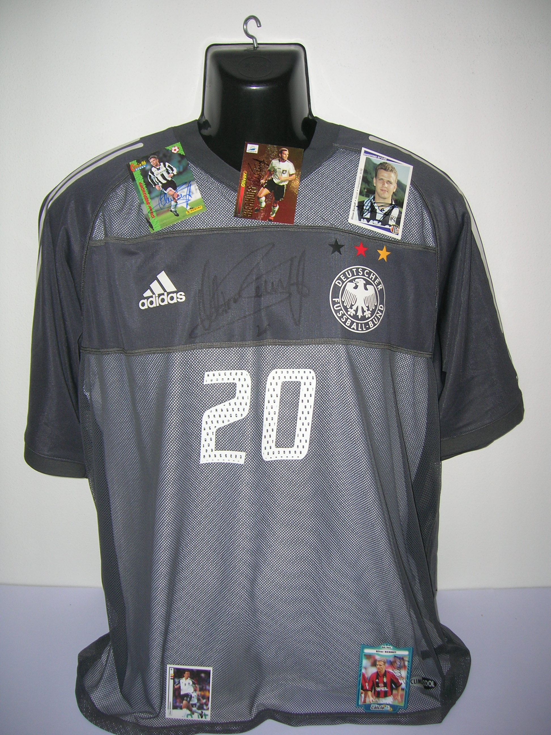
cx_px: 276
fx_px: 722
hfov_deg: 41.8
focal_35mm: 34
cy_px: 368
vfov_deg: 54.0
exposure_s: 1/60.1
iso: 50
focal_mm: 5.7
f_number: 2.9
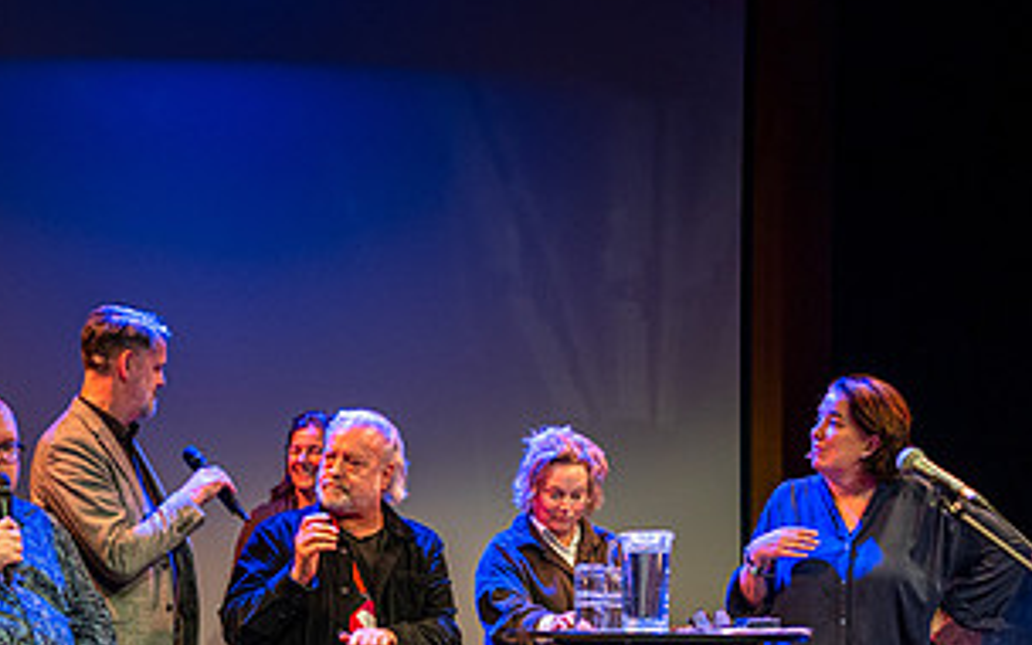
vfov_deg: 18.7
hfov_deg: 29.8
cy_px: 630
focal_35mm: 68
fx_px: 1913
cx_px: 282
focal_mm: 35
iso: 640
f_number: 1.6
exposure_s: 1/200
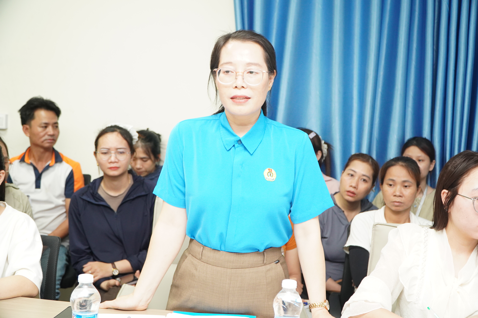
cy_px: 159
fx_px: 617
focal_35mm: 46
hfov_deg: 42.4
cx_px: 239
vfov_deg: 28.9
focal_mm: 31
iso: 1600
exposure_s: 1/160
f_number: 4
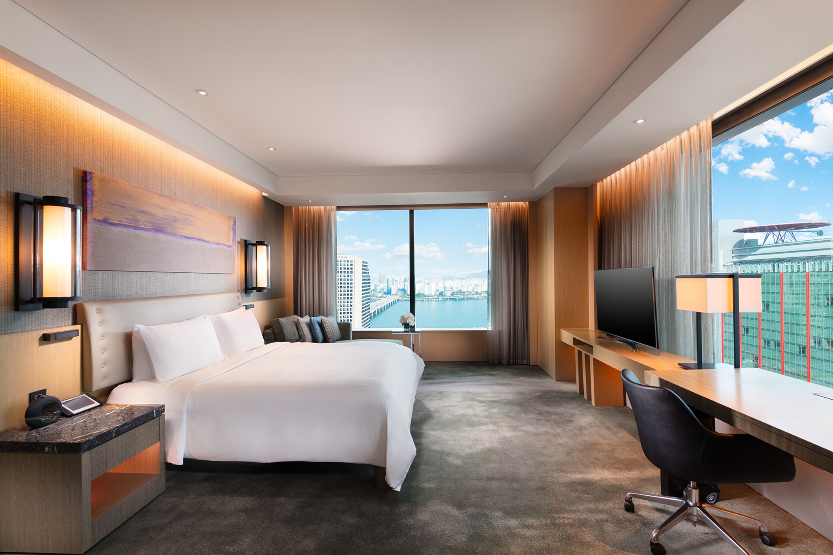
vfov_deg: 70.4
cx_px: 416
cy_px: 278
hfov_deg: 93.3
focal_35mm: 17
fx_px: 393
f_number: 11
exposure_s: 1/8
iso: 125
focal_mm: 17
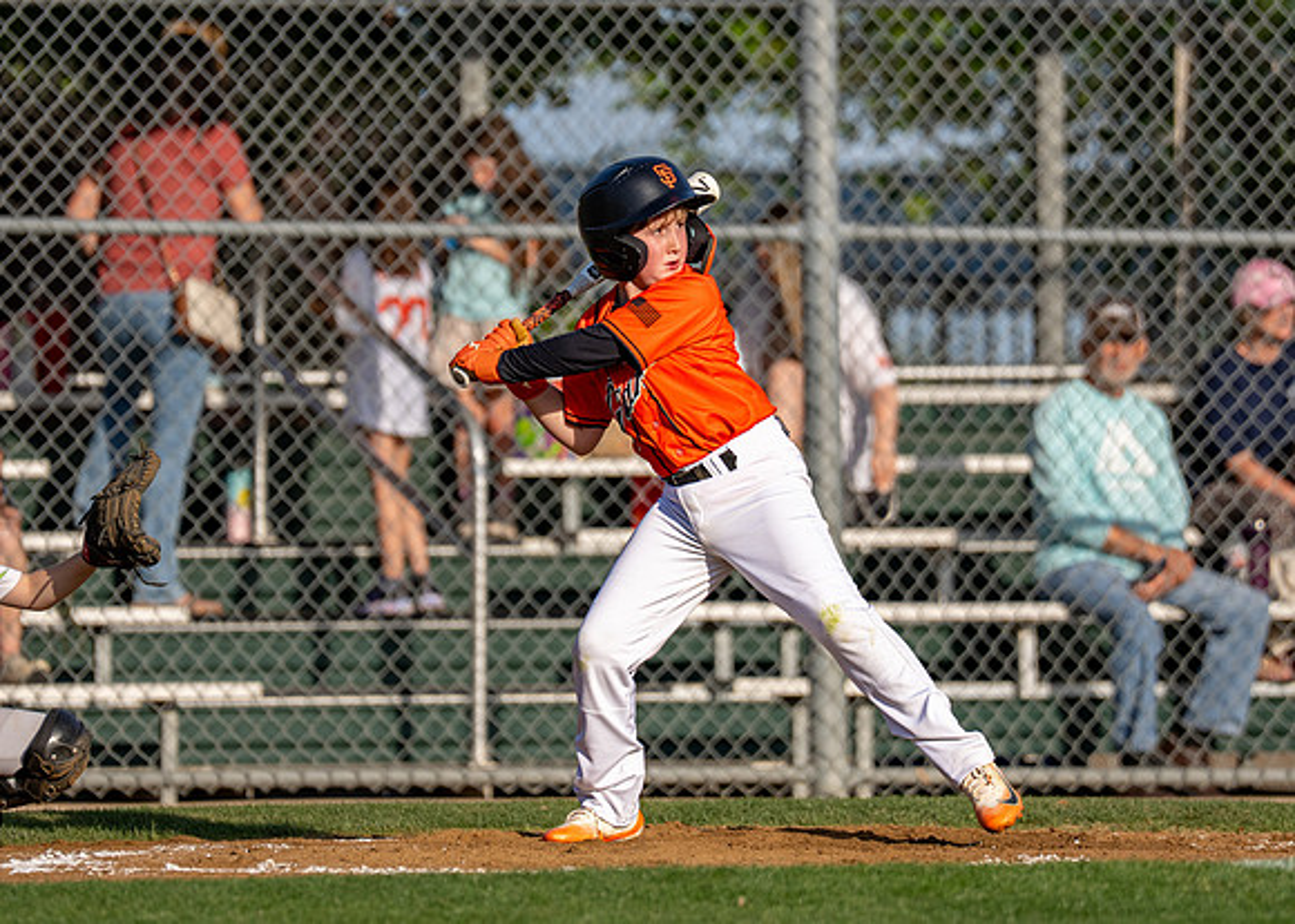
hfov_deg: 5.3
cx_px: 632
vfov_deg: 3.8
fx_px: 14098
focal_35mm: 383
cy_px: 328
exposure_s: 1/3200
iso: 160
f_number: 2.8
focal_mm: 200
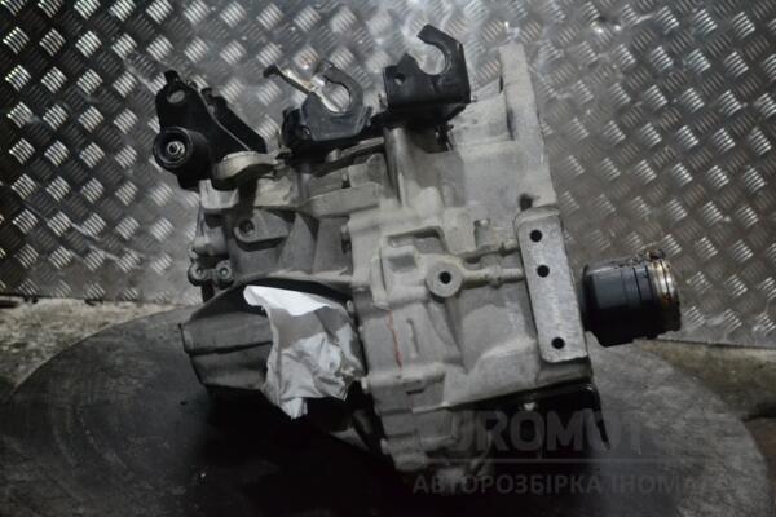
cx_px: 388
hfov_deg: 45.0
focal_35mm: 44
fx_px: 938
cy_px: 258
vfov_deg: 30.8
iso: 3200
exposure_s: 1/60
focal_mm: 29
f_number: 4.5
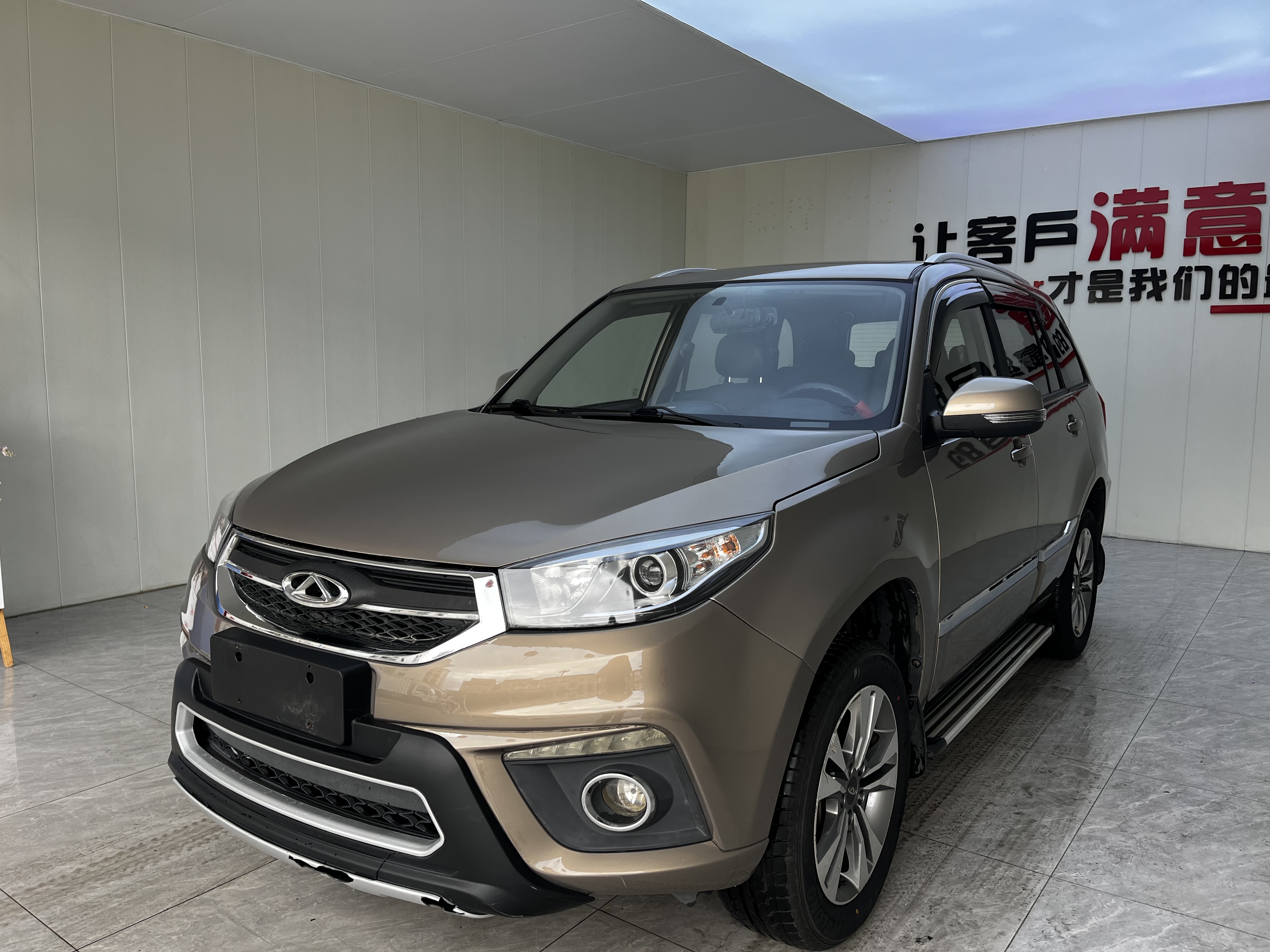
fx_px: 954
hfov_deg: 67.3
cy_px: 476
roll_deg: -0.2
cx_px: 635
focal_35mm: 26
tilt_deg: -7.6
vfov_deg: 53.1
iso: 40
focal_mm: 5.1
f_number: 1.6
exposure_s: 1/202
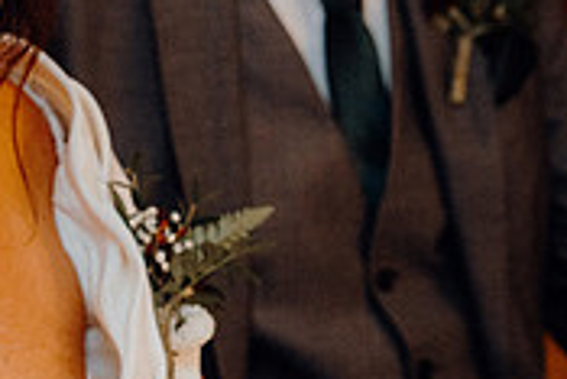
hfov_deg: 9.8
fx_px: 3294
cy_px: -8
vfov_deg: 6.6
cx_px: 233
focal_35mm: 209
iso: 2500
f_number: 3.5
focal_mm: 63
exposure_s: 1/160
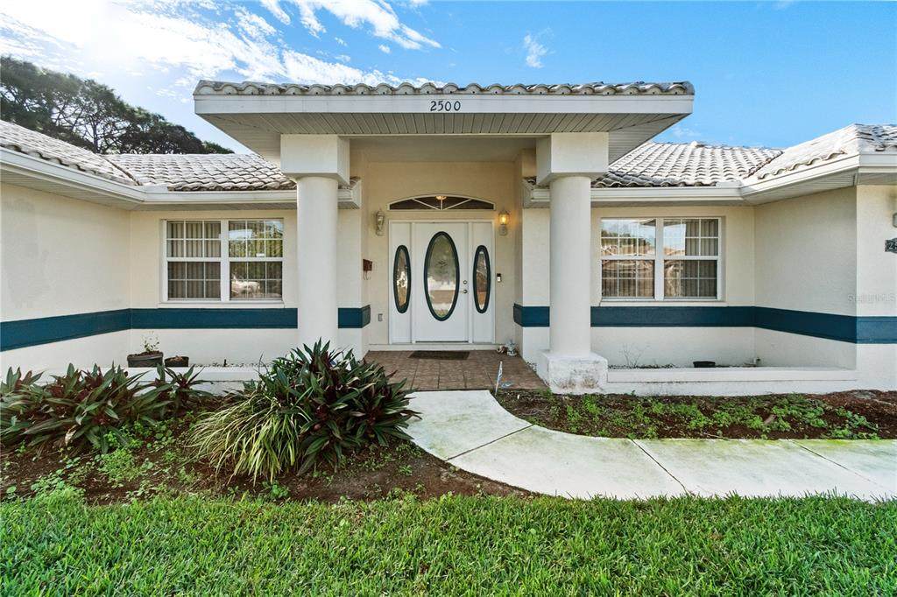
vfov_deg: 77.3
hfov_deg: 100.4
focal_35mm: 15
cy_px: 298
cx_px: 448
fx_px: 374
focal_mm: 10
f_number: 7.1
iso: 640
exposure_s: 1/1000
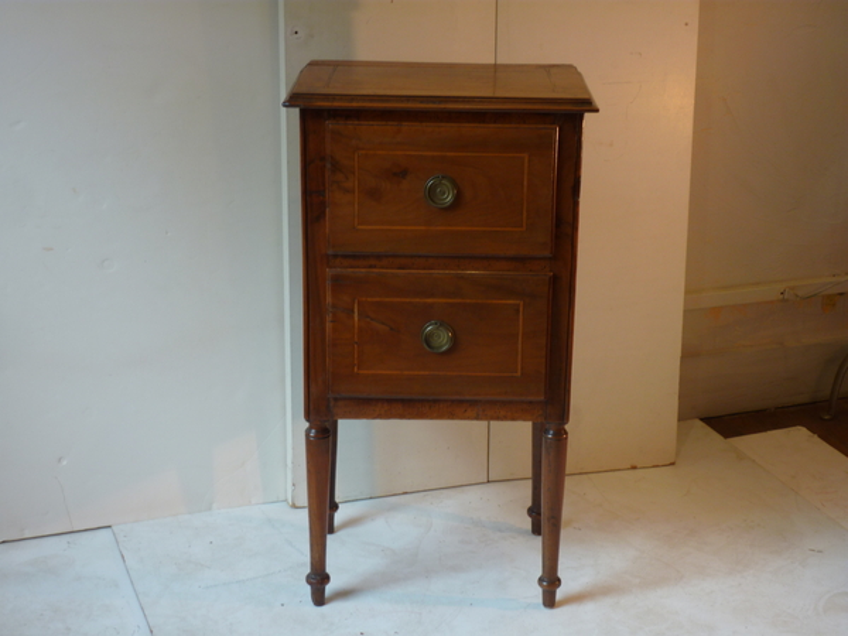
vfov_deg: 24.8
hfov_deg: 32.7
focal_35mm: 59
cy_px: 318
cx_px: 424
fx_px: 1445
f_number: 3.9
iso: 80
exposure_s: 1/8
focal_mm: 9.7
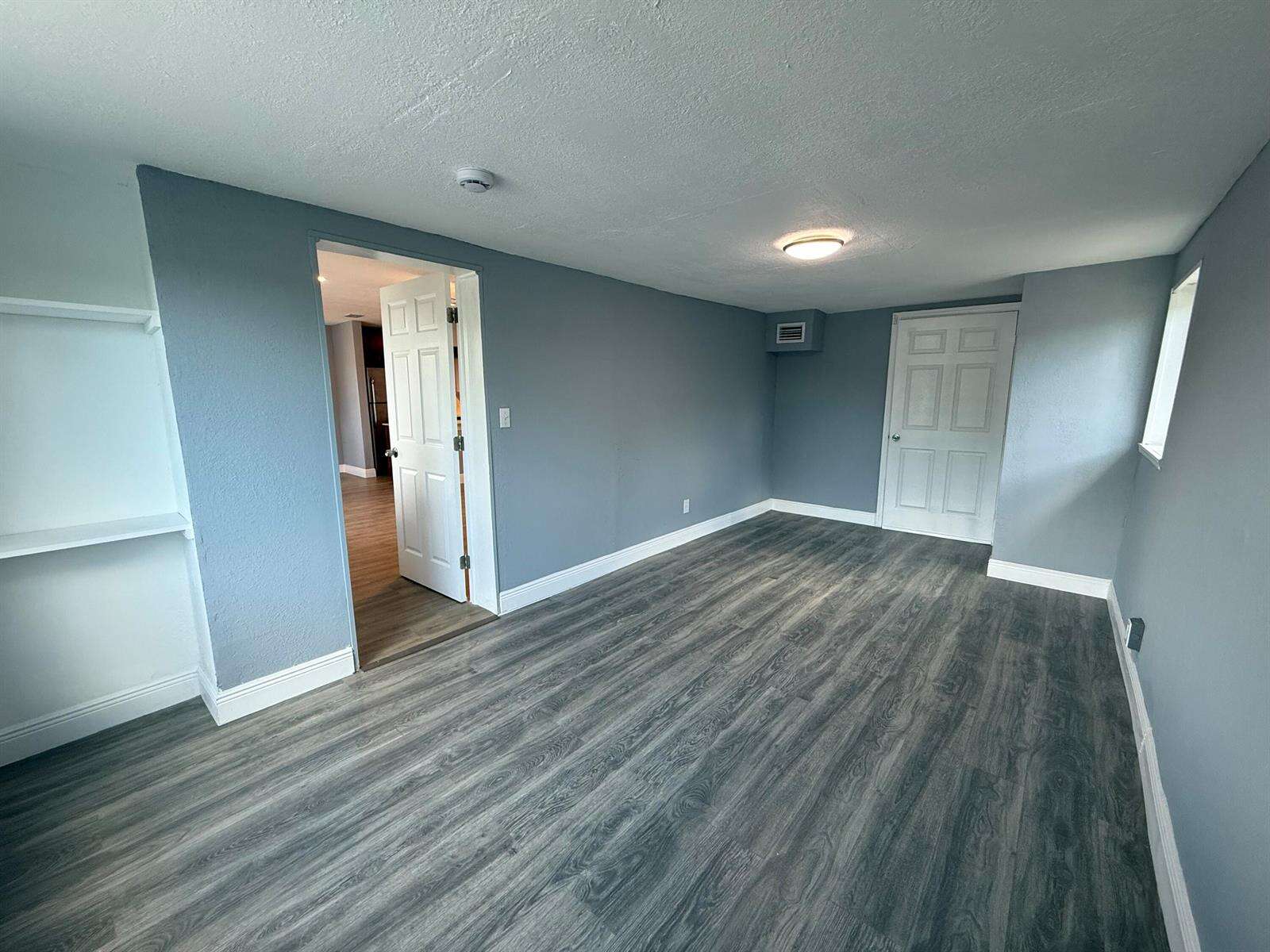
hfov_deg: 102.1
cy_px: 476
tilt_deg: -8.3
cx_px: 635
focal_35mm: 14
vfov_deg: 85.7
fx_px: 514
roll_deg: -0.2
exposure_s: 1/120
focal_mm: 2.22
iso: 200
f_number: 2.2
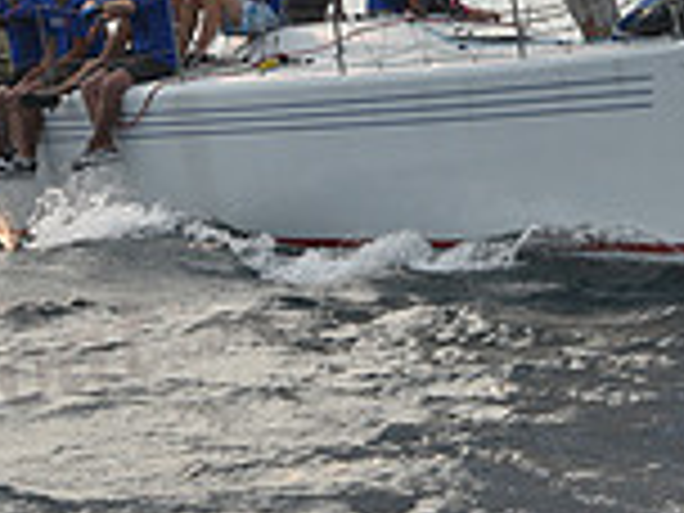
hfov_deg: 5.9
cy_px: 92
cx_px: 513
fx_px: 6659
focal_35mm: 337
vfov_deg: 4.4
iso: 250
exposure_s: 1/1000
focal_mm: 92
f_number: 7.1
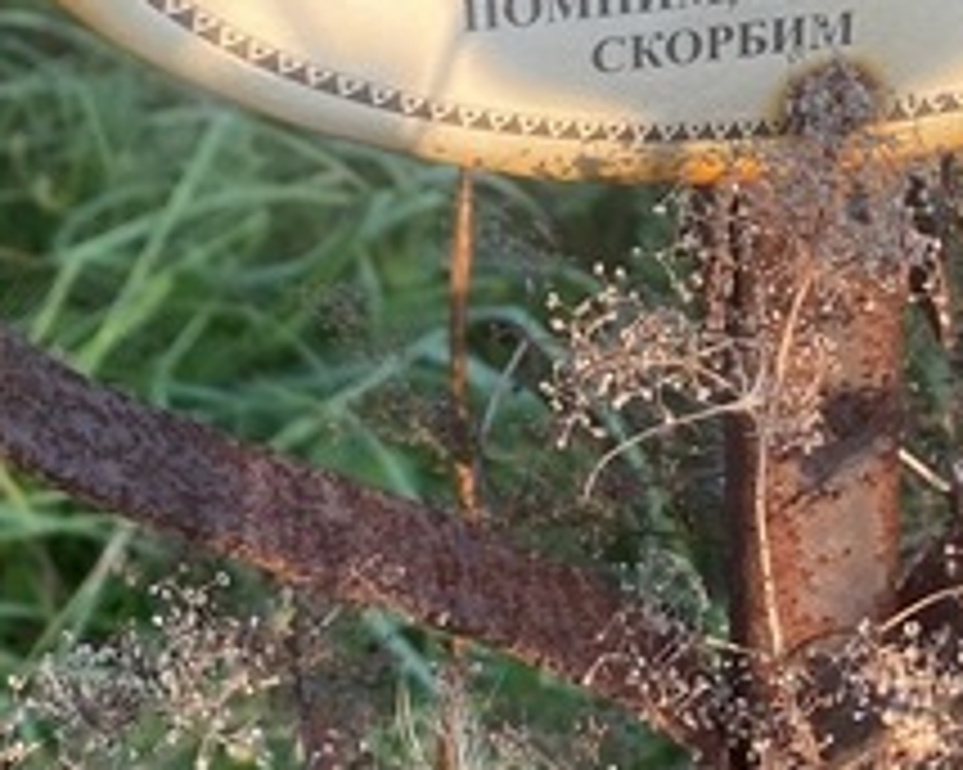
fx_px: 2706
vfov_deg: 15.4
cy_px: -243
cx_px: 742
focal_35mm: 95
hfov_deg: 20.0
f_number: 1.8
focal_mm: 4.25
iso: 32
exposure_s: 1/312
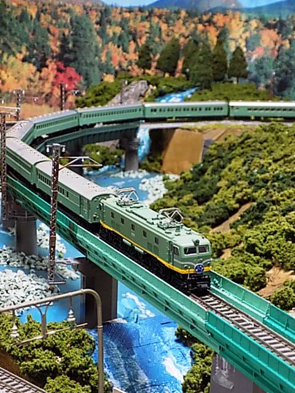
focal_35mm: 70
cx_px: 148
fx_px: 795
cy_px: 196
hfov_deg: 21.0
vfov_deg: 27.8
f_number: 4.2
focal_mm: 12.5
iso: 400
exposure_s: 1/8
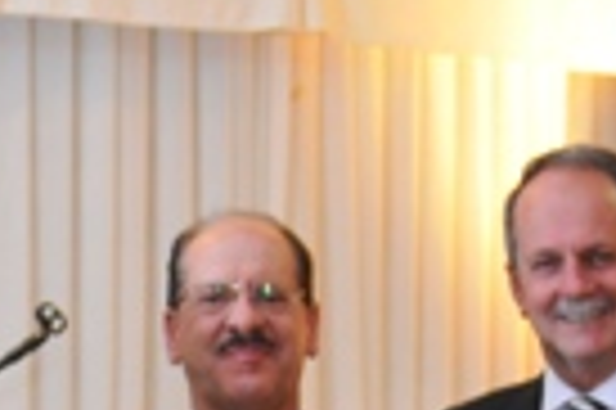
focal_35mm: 148
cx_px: -76
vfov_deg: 9.1
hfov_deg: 13.6
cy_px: 577
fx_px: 2529
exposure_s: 1/50
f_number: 3.5
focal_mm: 28
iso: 1250
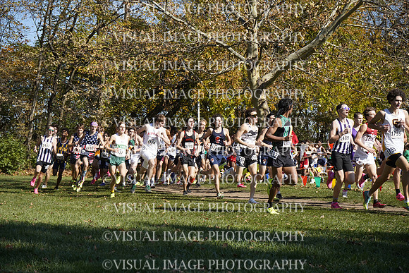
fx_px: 795
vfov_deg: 19.5
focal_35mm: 70
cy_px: 136
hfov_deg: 28.8
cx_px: 204
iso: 1600
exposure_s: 1/2500
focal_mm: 70
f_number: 8
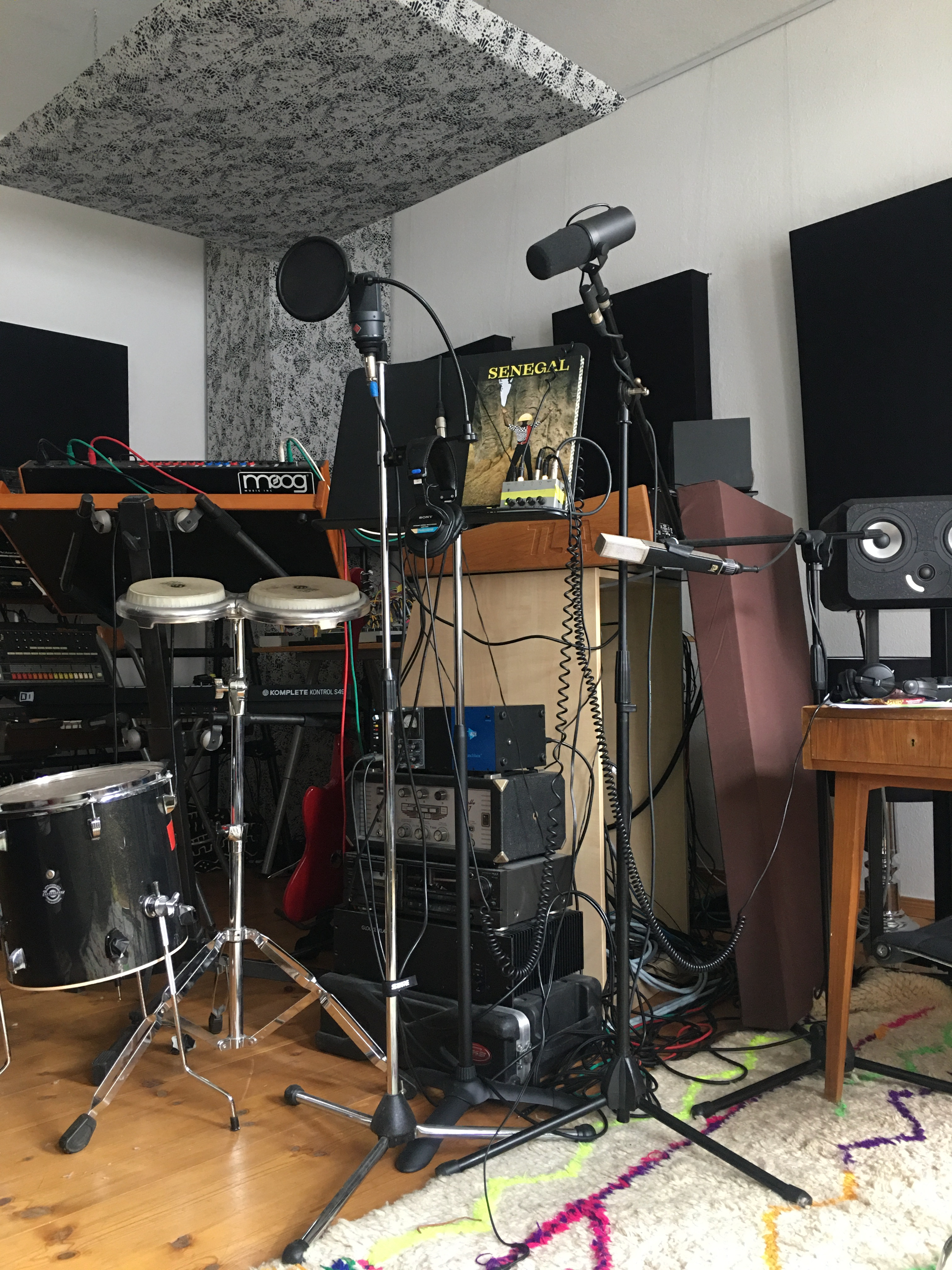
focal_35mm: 29
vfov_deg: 61.7
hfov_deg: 48.2
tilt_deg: +3.8
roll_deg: +0.6
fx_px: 1063
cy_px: 635
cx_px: 476
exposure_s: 1/17
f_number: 2.2
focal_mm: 4.15
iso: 125
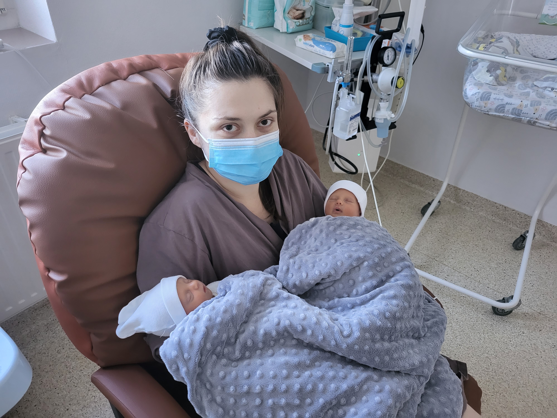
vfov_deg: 53.1
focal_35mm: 26
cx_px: 278
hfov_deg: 67.3
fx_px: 418
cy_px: 209
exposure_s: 1/50
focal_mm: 5.4
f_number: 1.8
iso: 640
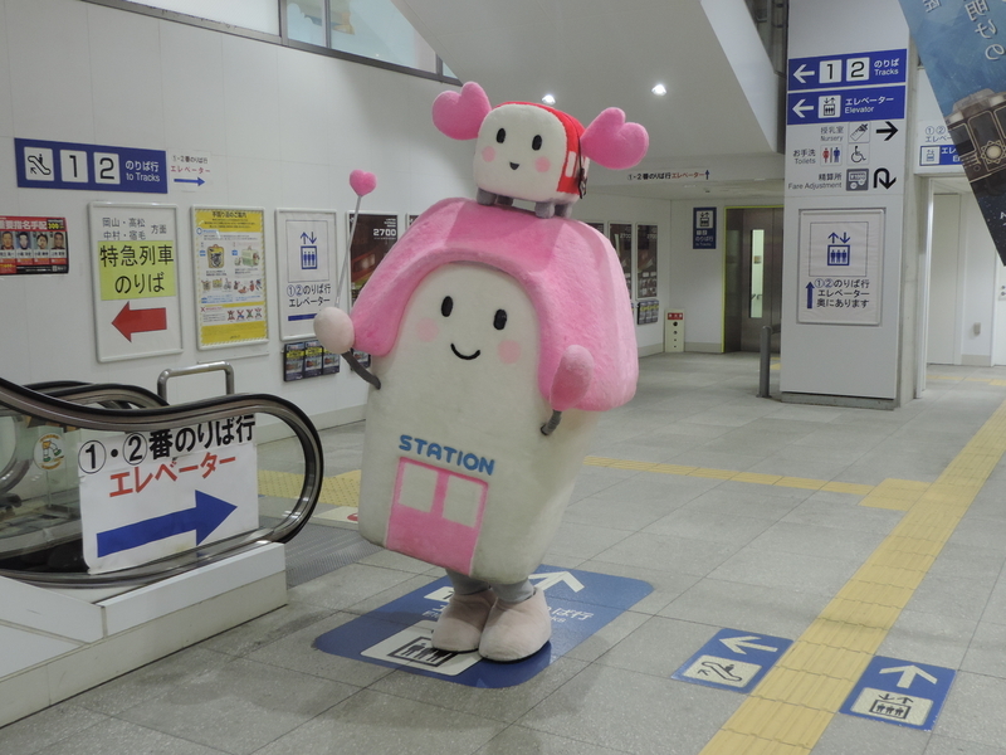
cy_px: 378
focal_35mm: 35
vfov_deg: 40.7
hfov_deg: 52.6
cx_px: 503
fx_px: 1017
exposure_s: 1/50
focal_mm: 6.2
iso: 360
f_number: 3.3
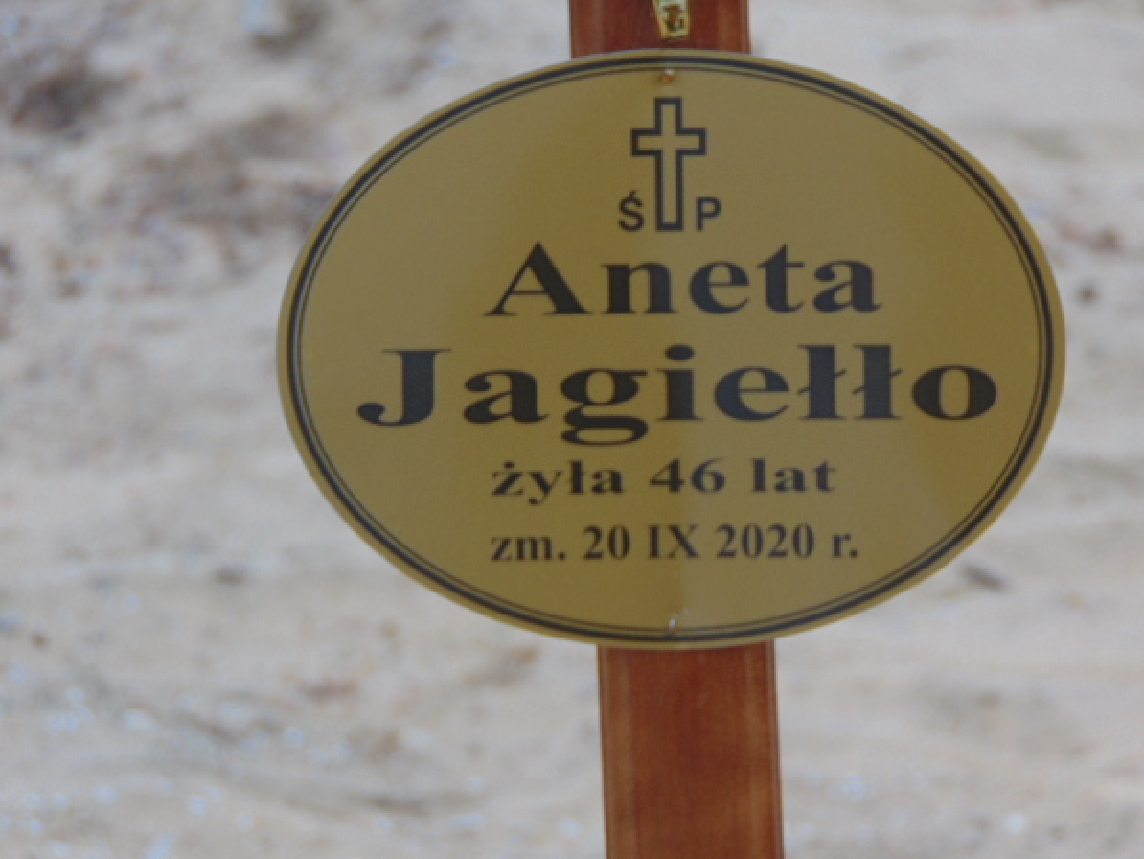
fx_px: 8859
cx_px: 609
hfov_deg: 7.4
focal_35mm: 268
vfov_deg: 5.5
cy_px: 430
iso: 80
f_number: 4.1
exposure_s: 1/320
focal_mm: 44.9
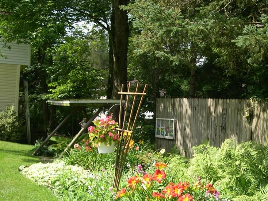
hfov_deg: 35.8
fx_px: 410
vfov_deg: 27.3
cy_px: 139
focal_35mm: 53
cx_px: 181
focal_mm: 8
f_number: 2.8
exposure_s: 1/452
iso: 100
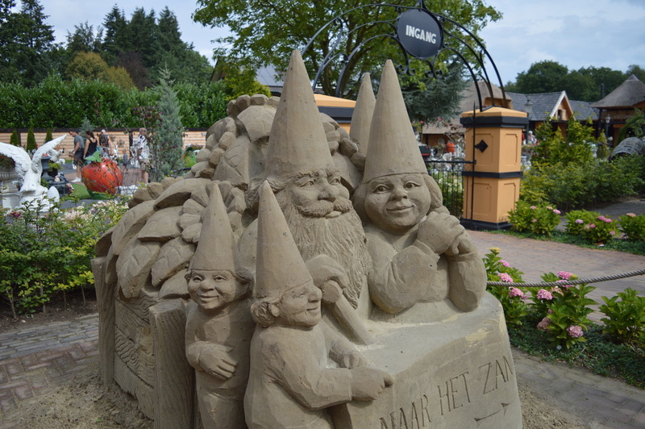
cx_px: 322
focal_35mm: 27
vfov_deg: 47.9
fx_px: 483
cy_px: 214
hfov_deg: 67.4
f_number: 3.5
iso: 100
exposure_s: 1/1000
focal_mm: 18
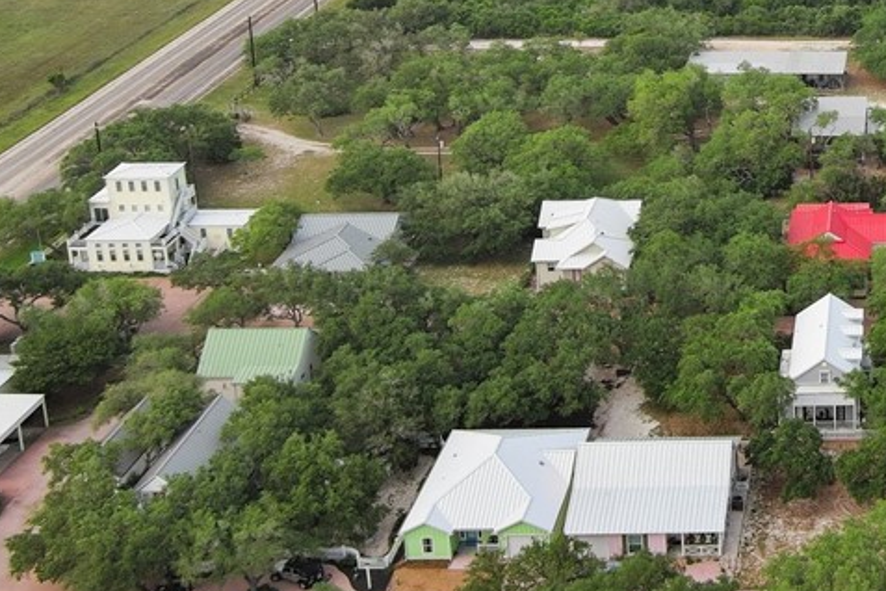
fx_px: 1624
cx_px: 966
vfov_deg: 19.9
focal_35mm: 66
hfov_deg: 27.9
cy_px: -21
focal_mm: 10.57
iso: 100
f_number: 2.8
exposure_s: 1/40
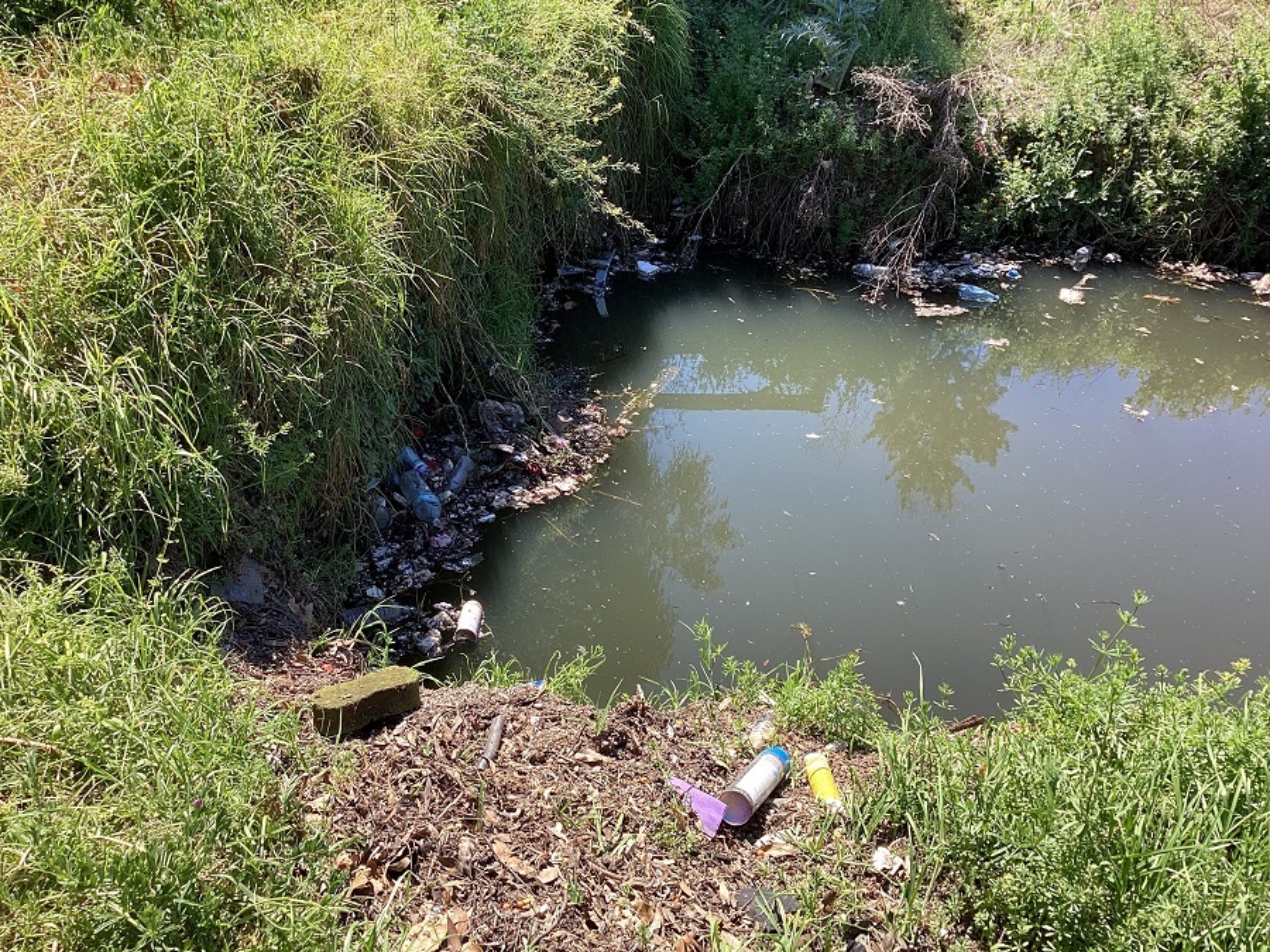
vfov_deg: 45.4
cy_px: 476
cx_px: 635
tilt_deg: -31.5
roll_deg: -5.0
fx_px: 1137
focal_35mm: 31
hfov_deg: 58.4
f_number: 2.4
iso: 25
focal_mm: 3.3
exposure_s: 1/173
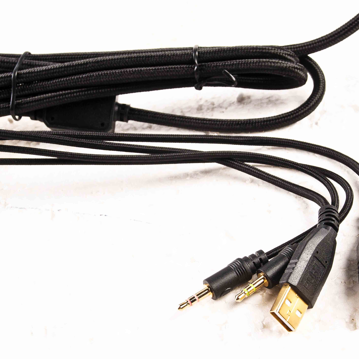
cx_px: 177
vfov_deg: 20.4
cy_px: 180
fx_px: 997
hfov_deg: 20.4
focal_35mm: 85
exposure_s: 1/100
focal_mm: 44
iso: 200
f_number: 11
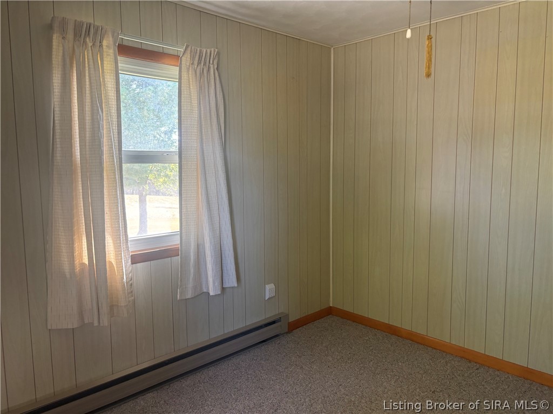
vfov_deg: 53.1
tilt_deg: -5.8
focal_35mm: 26
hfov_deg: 67.3
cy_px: 207
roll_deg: -0.9
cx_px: 276
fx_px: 415
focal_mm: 5.96
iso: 125
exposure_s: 1/60
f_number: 1.6
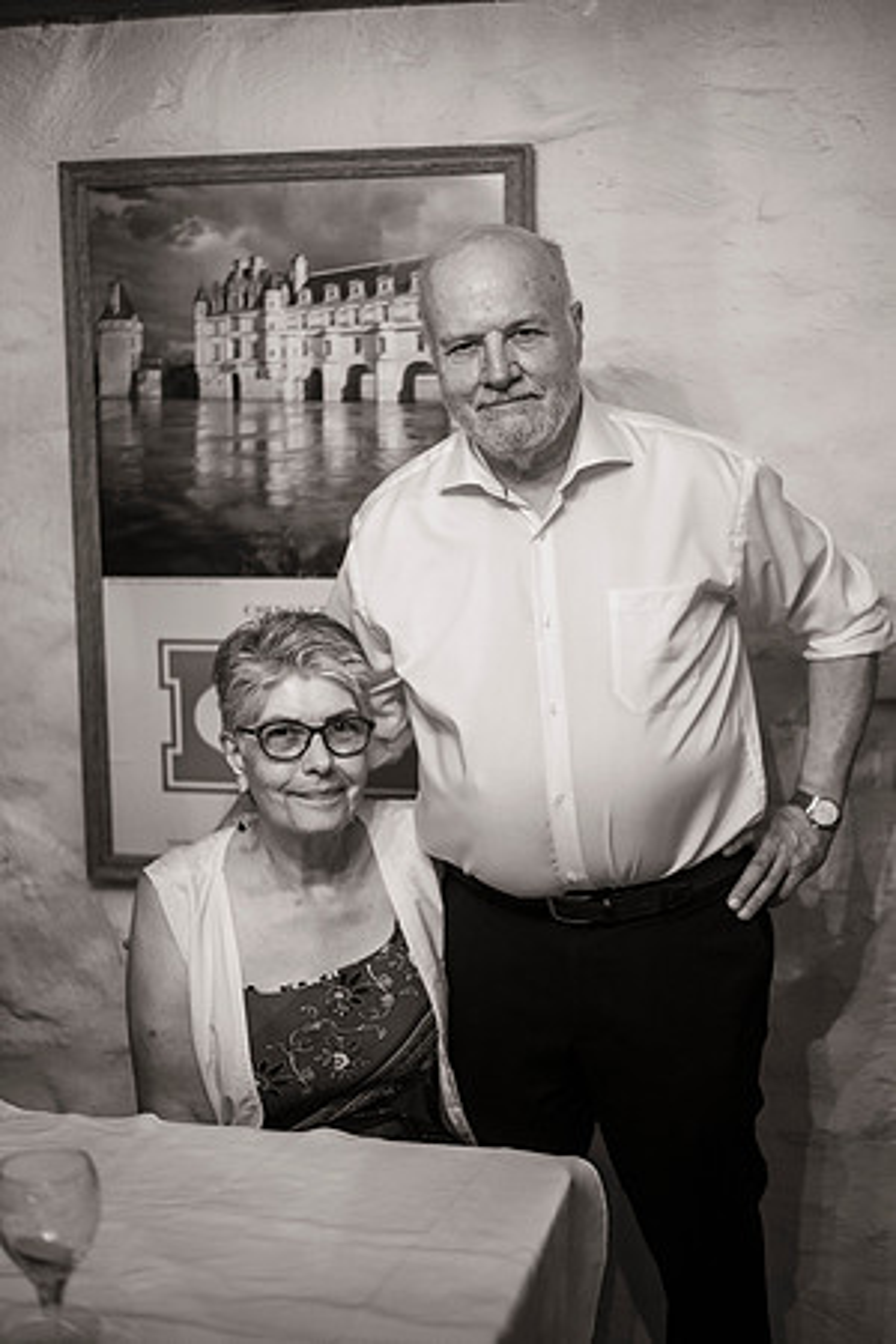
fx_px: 1867
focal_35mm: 50
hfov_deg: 27.0
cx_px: 448
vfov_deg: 39.6
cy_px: 672
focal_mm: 50
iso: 2000
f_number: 1.8
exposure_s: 1/80
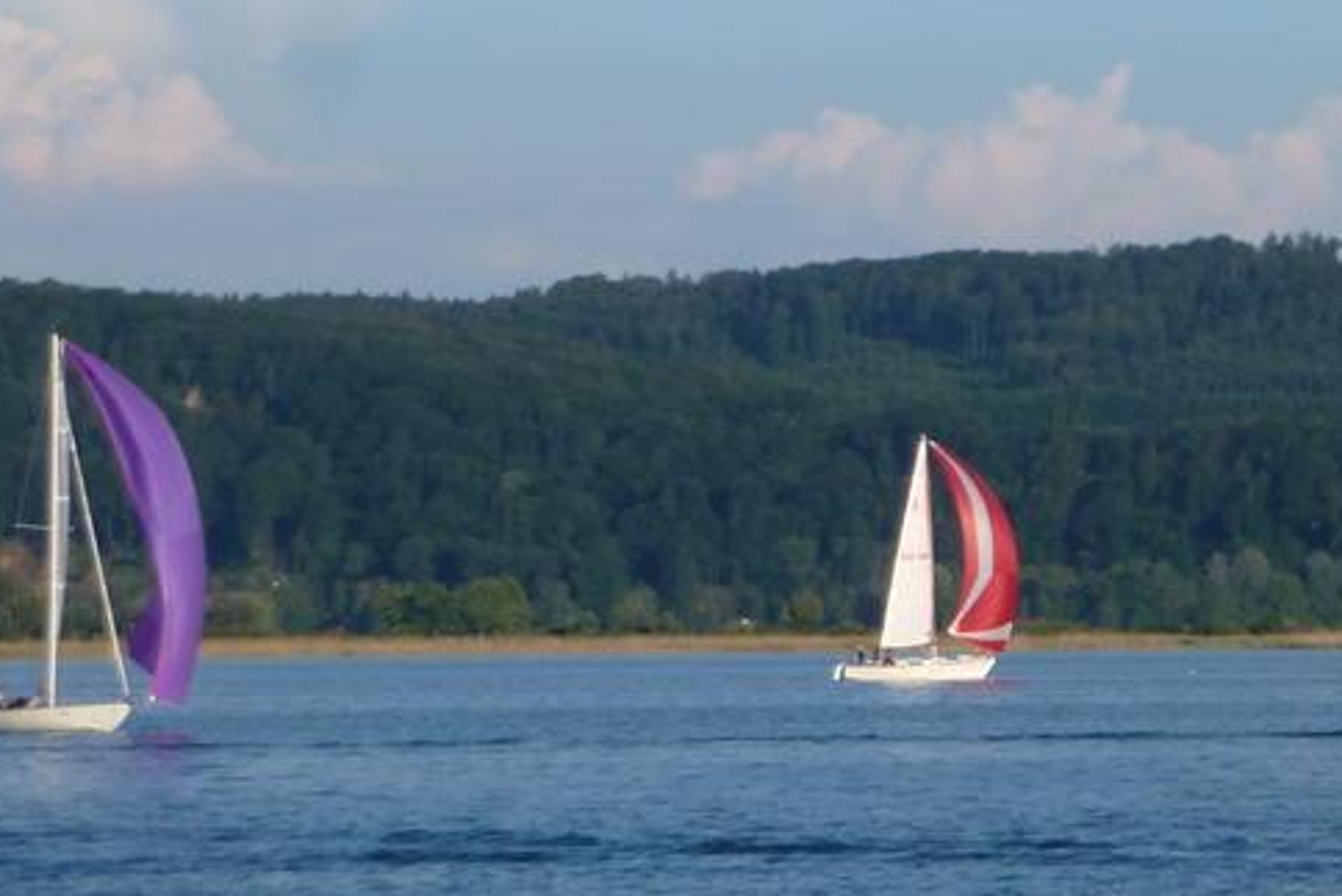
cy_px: 519
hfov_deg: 7.7
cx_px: 912
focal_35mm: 266
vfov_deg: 5.2
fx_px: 9918
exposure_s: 1/640
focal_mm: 21.7
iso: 100
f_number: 5.1
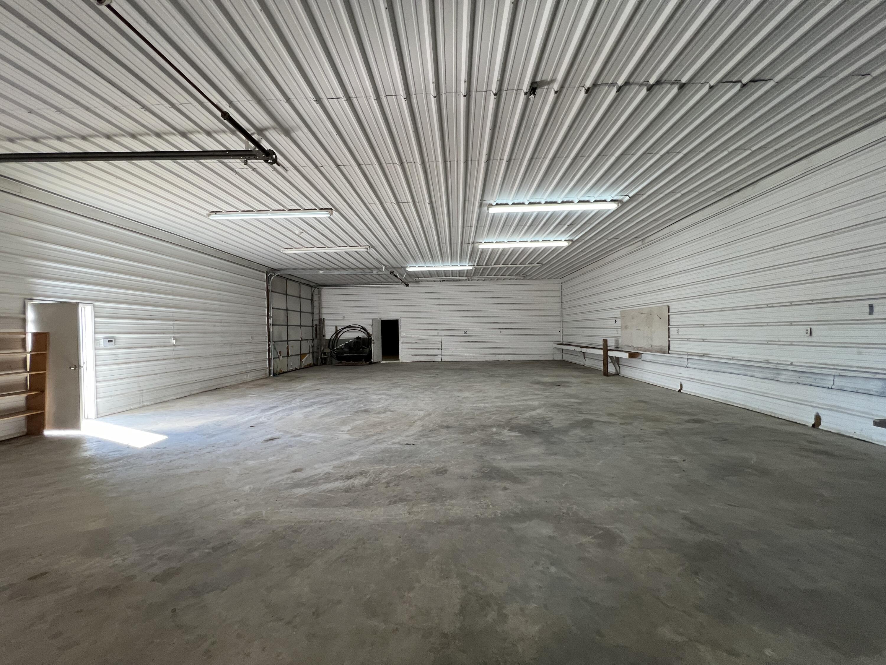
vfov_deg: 89.9
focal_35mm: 13
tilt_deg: +3.1
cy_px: 332
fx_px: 333
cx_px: 443
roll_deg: +1.2
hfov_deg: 106.2
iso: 125
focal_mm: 1.57
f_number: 1.8
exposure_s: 1/120
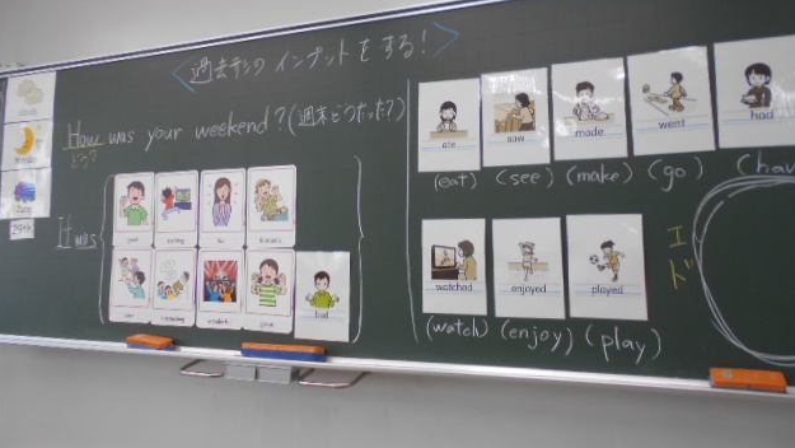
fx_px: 612
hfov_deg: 66.0
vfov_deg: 39.8
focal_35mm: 29
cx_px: 403
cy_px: 153
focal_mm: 4.6
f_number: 3.2
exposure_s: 1/40
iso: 80
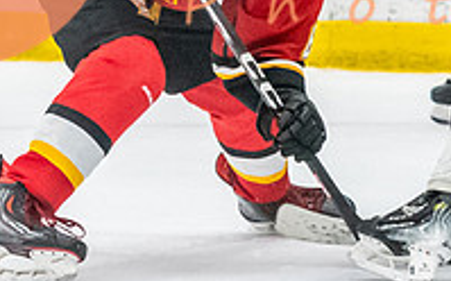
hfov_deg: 3.2
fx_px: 8007
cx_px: 248
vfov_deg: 2.0
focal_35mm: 652
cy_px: 43
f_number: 2.8
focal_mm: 110
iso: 3200
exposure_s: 1/800
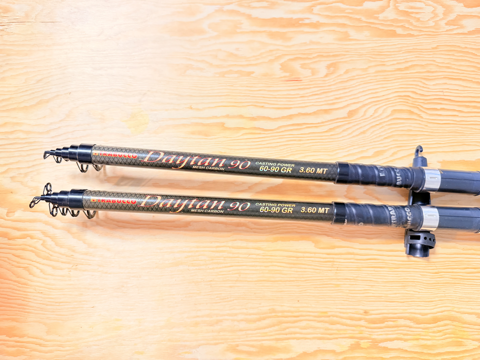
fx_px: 333
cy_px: 180
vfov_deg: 56.8
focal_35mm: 24
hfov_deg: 71.6
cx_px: 240
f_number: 1.78
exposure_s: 1/50
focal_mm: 6.76
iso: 500
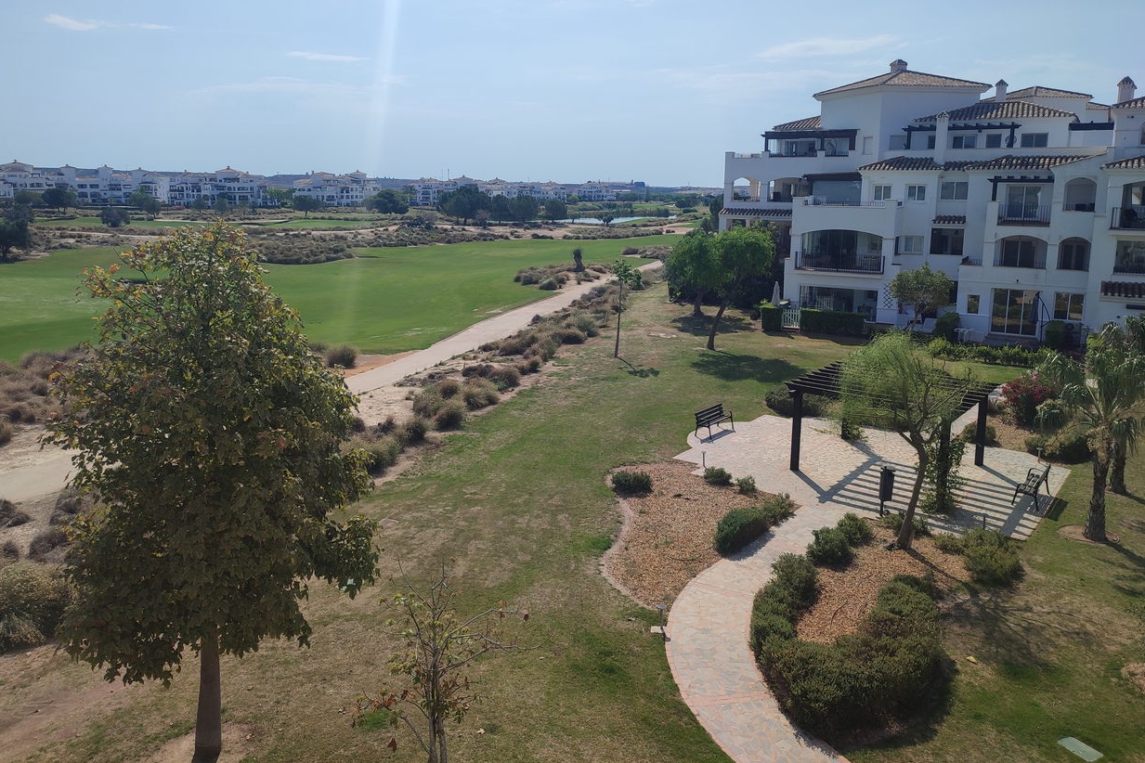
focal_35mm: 27
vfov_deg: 47.7
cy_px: 319
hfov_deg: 67.4
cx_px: 560
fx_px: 859
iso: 50
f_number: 1.9
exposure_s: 1/1488
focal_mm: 6.04
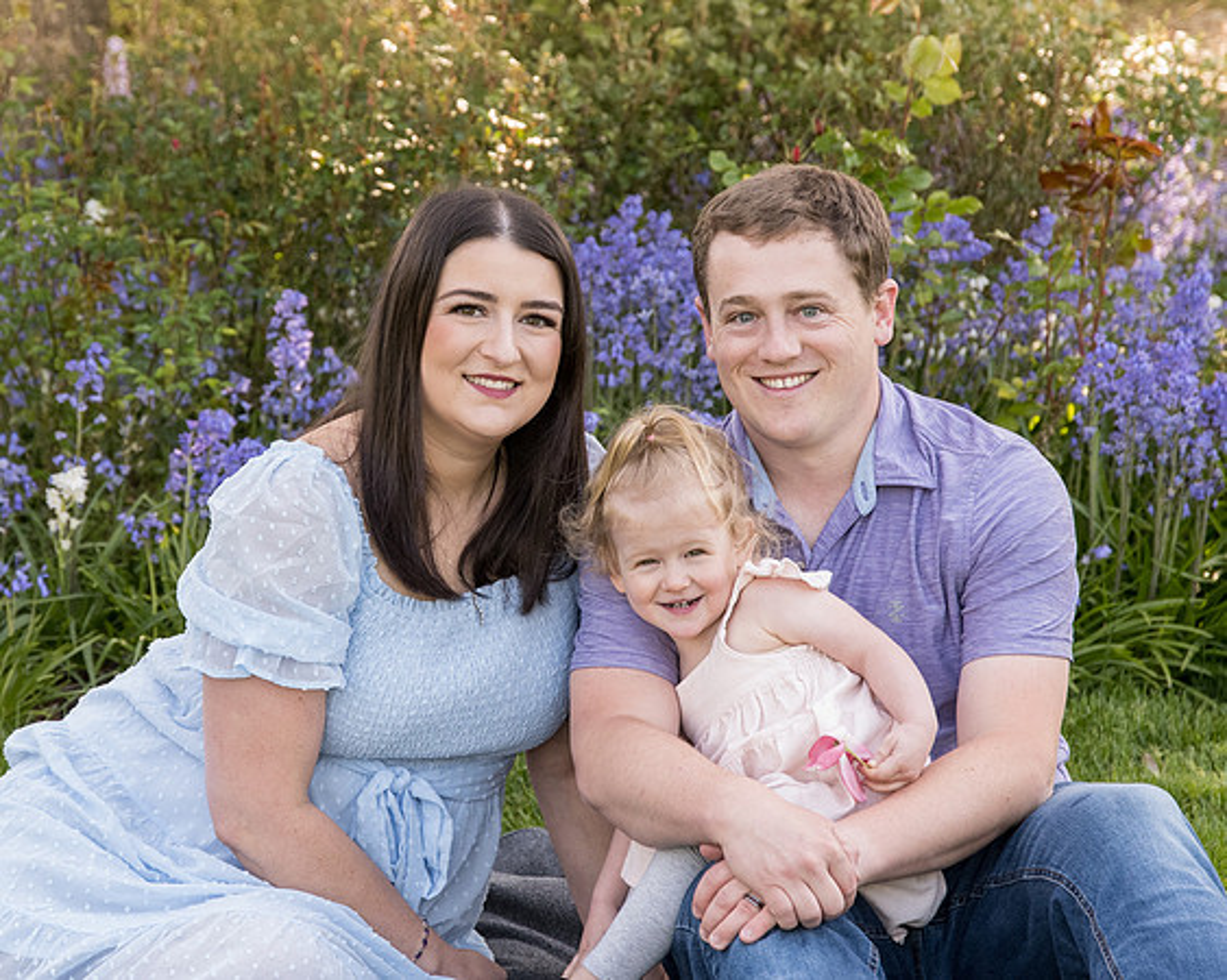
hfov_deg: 14.0
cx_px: 384
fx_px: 4992
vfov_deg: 11.2
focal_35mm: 138
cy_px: 381
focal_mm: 62
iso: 640
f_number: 4
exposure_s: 1/400
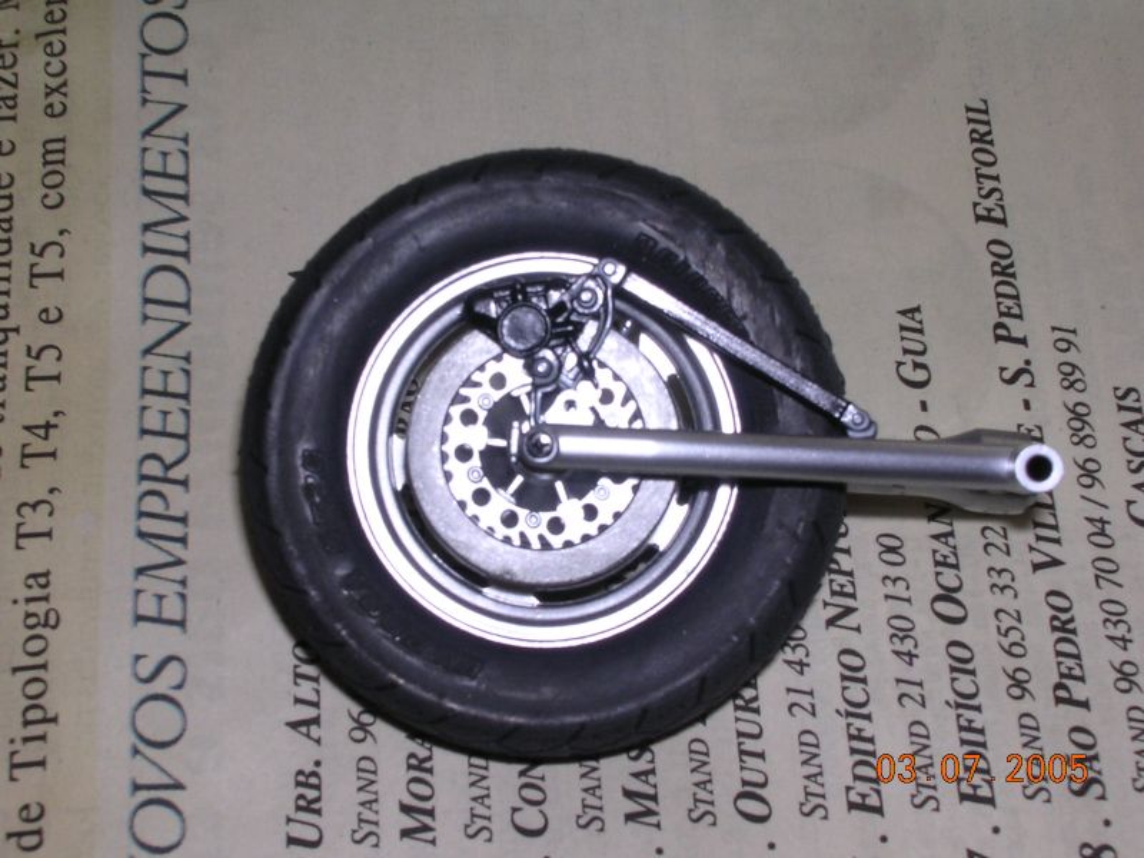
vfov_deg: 21.9
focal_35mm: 67
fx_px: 2214
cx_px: 572
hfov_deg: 29.0
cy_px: 429
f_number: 7.2
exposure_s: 1/60.1
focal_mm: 10.2
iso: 100
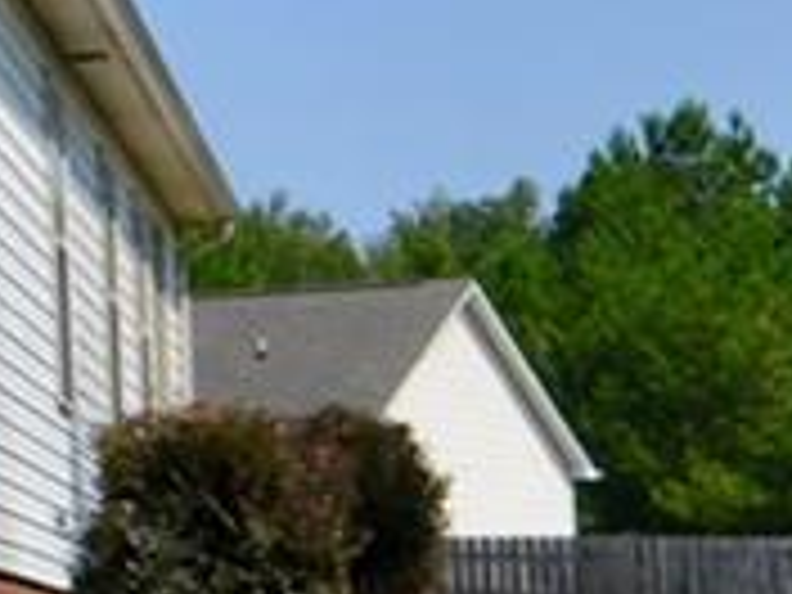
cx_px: -1350
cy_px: 158
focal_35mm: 201
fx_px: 4599
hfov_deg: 8.6
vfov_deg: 7.4
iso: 100
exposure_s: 1/250
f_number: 8
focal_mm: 24
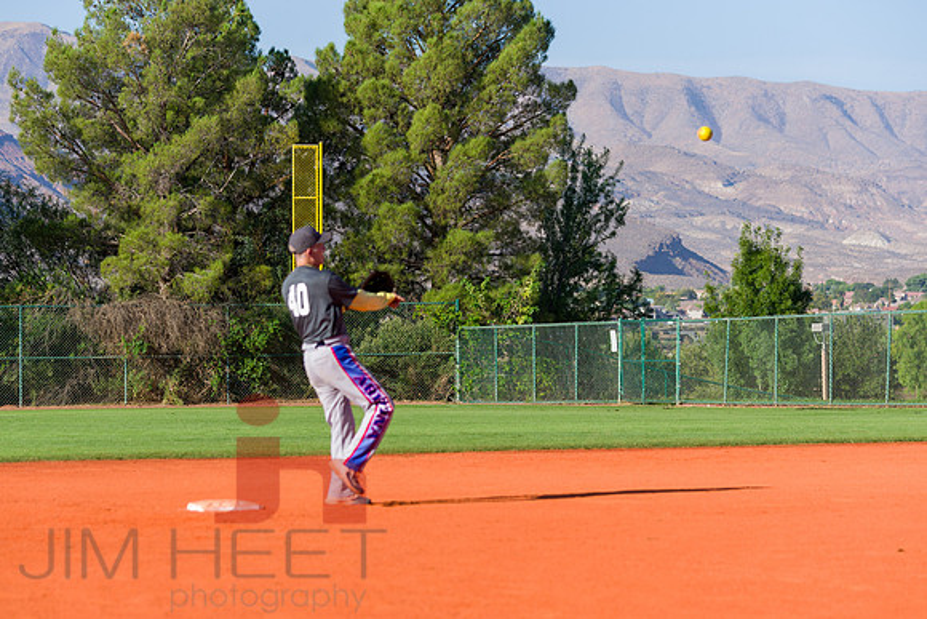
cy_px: 310
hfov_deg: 11.9
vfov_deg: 8.0
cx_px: 464
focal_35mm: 172
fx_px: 4440
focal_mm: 165
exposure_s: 1/1250
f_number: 7.1
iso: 400
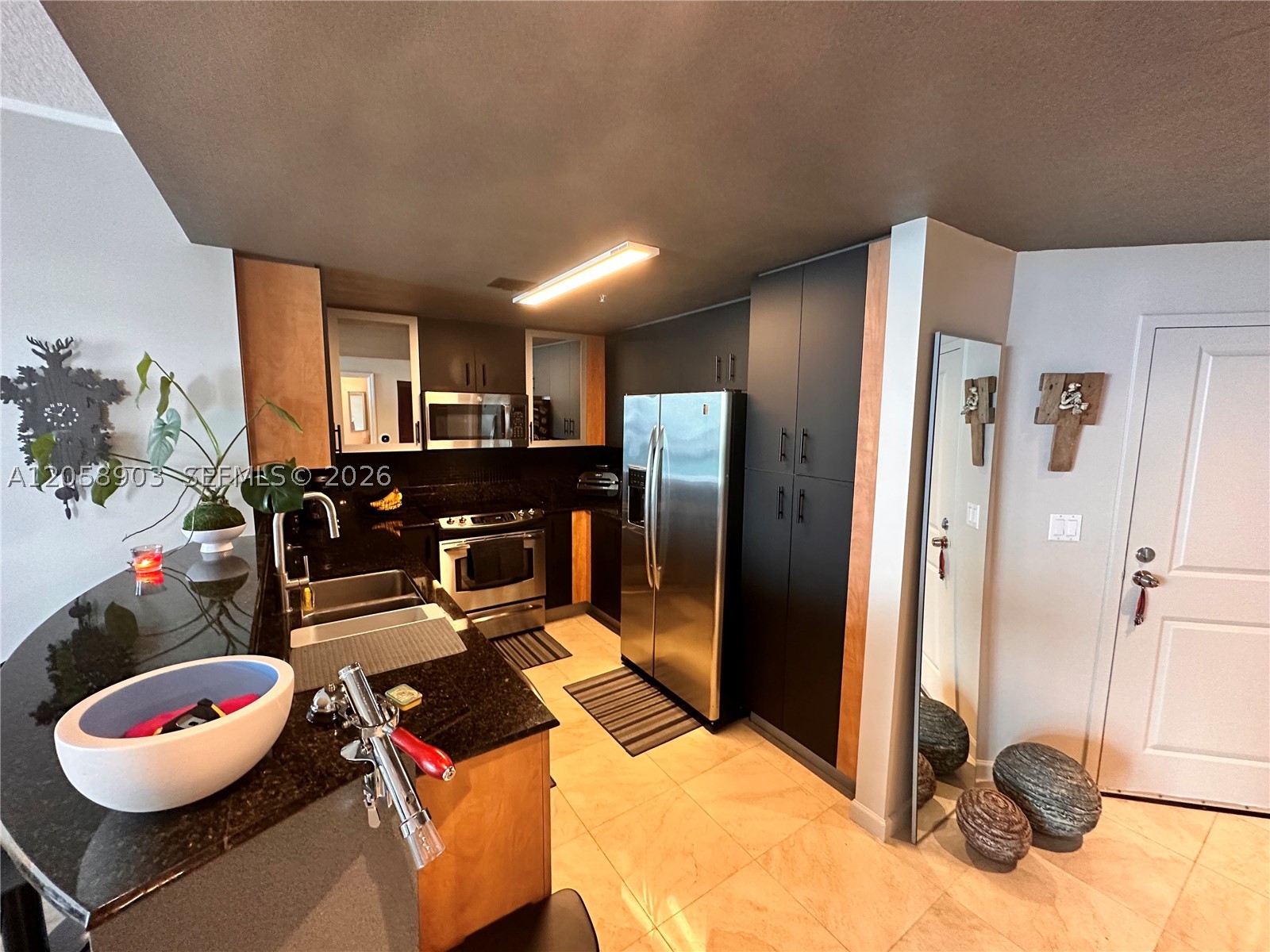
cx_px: 635
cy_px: 476
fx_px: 514
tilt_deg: -6.9
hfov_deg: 102.1
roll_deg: -0.4
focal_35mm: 14
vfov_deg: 85.7
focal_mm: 2.22
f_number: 2.2
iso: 640
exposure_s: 1/60
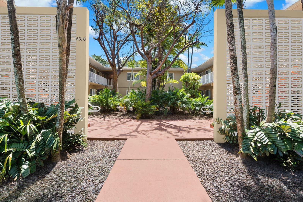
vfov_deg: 73.7
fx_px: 135
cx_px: 152
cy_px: 101
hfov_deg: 96.7
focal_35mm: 16
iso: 400
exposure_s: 1/60
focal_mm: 16
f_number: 8
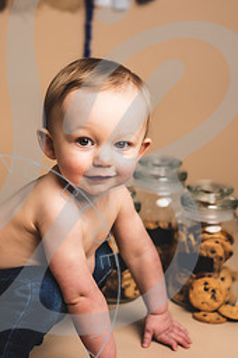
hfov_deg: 15.4
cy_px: 178
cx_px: 53
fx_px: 875
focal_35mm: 88
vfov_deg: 23.1
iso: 200
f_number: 2.8
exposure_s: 1/125
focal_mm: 50
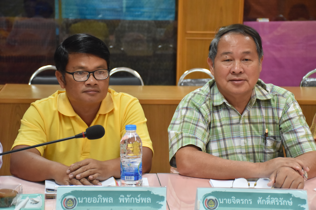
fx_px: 790
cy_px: 105
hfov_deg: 22.6
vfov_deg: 15.2
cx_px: 158
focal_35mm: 90
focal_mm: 60
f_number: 5
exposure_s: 1/200
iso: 2000
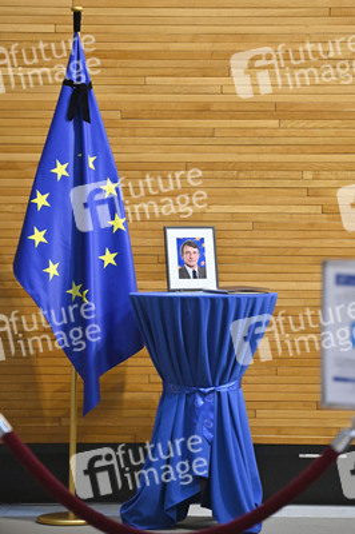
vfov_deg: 14.7
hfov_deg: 9.8
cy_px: 267
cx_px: 178
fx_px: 2074
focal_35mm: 140
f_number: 2.8
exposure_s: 1/400
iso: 4000
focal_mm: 140
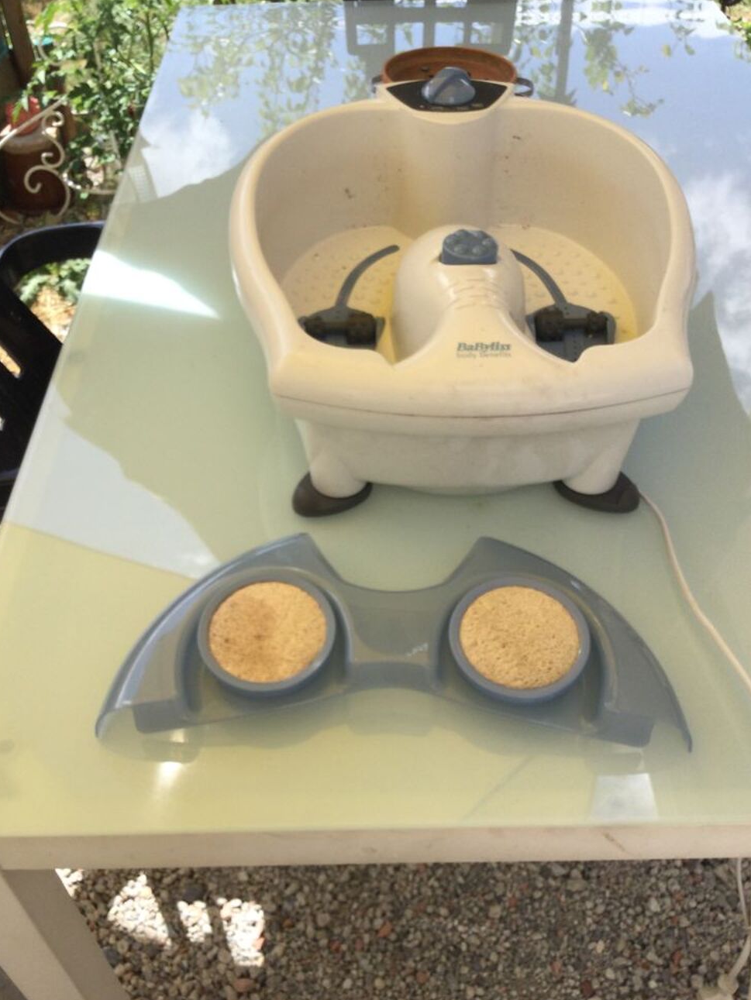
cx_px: 370
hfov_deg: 44.2
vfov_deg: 56.8
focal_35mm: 32
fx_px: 925
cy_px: 512
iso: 25
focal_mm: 3.3
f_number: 2.4
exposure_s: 1/547
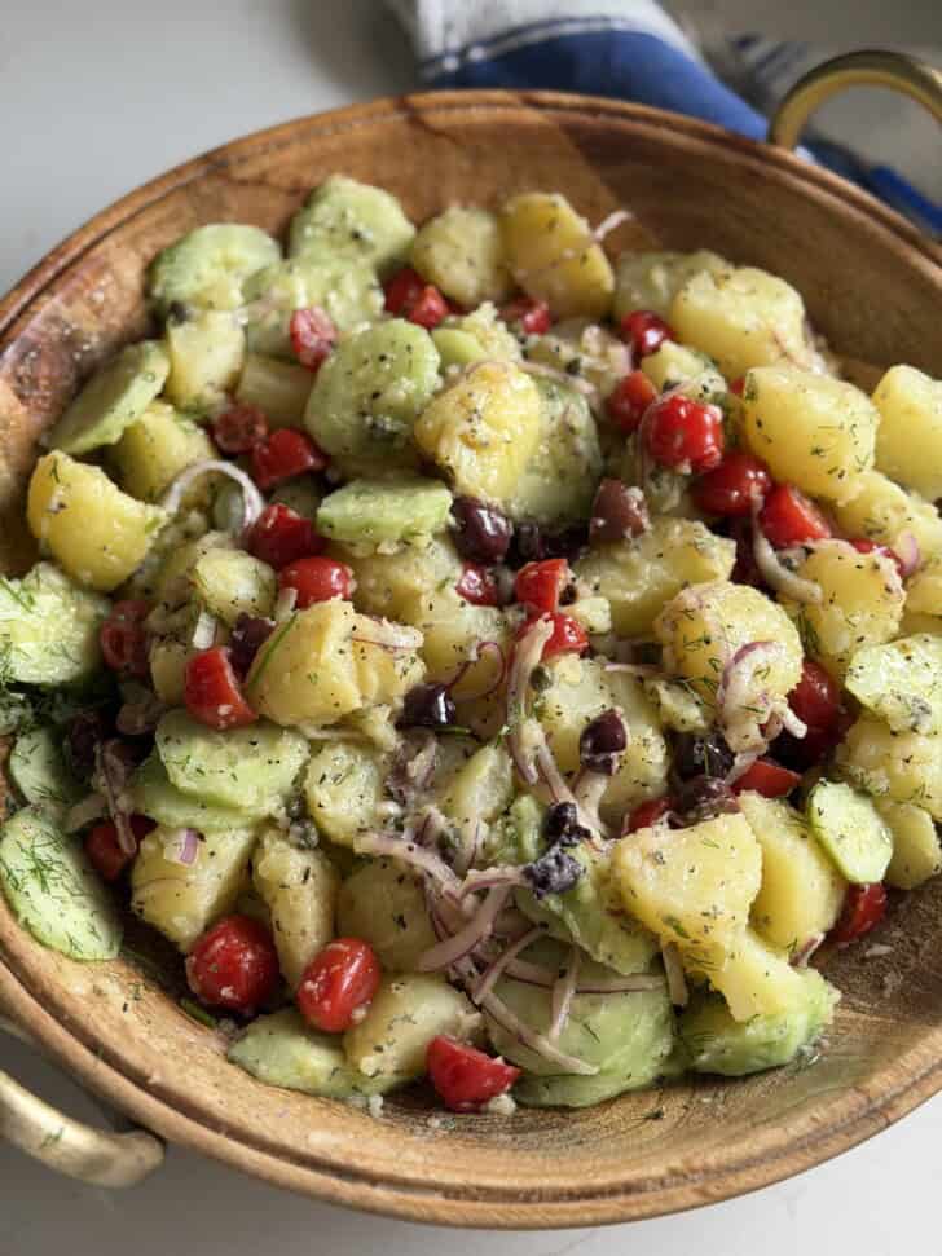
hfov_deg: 30.3
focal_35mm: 48
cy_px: 628
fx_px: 1742
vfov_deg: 39.7
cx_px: 471
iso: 64
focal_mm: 6.8
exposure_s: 1/121
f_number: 1.8
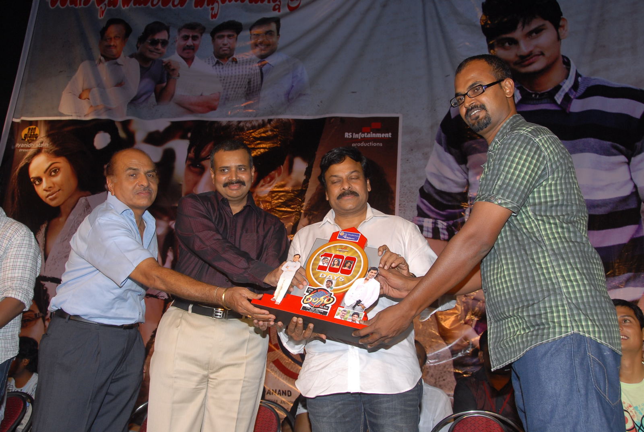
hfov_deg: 53.0
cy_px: 216
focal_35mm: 36
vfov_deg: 37.0
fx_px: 645
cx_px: 322
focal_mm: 24
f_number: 6.3
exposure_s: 1/125
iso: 320
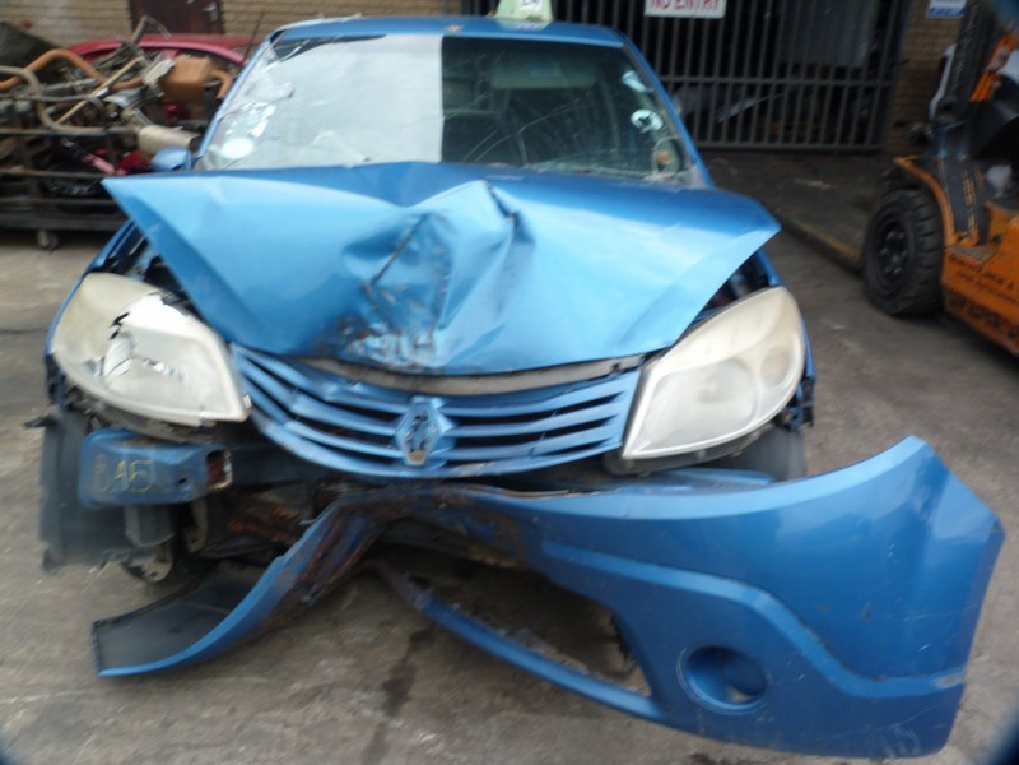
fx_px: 736
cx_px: 510
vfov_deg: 54.9
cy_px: 382
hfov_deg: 69.4
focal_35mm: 25
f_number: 4
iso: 80
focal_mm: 4.5
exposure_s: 1/200
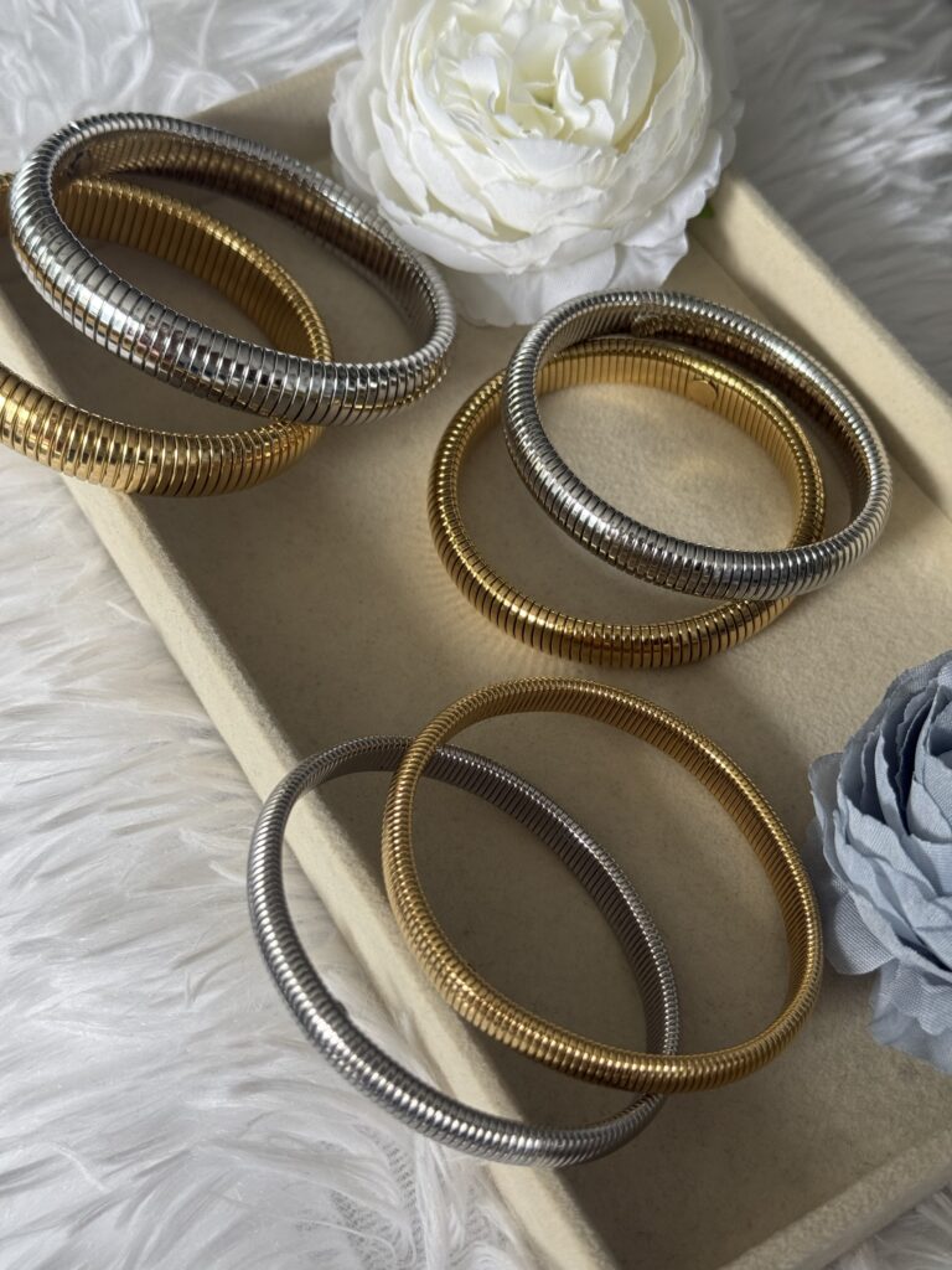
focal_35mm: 48
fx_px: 1760
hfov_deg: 30.3
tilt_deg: -57.6
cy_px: 635
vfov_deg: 39.7
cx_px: 476
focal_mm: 6.76
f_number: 1.78
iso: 50
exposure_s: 1/122
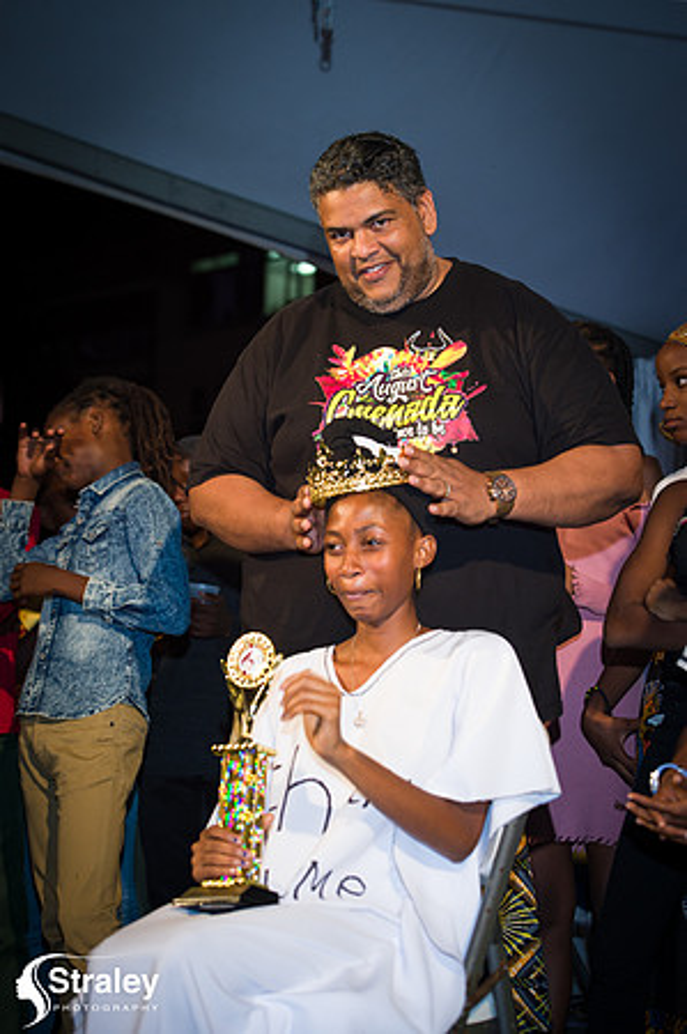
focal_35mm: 78
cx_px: 344
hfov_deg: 17.5
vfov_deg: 26.0
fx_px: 2238
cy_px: 517
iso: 1600
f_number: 5.6
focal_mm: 78
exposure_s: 1/160
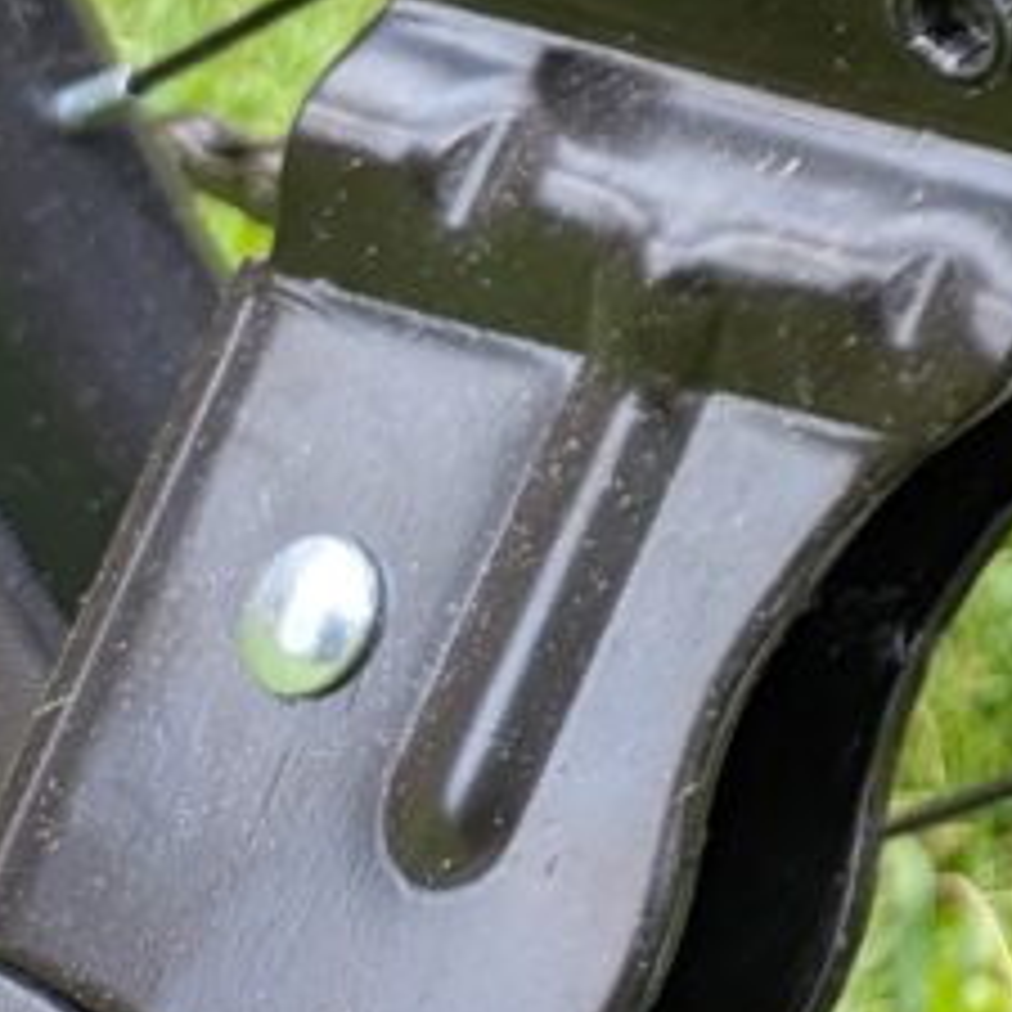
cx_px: 2325
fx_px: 3738
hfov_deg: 12.5
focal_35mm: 113
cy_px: -864
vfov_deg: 13.6
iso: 44
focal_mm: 4.53
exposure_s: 1/182
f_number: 1.7
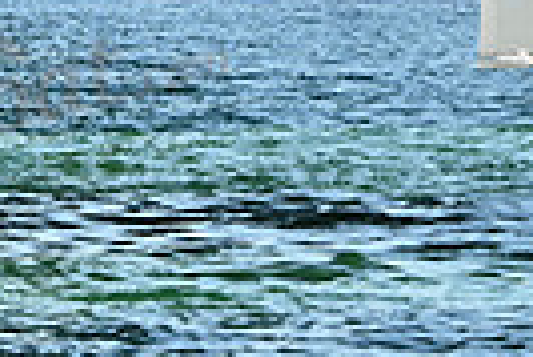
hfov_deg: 4.7
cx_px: 441
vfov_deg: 3.2
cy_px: -146
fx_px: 6447
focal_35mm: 435
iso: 320
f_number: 7.1
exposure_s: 1/1000
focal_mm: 100
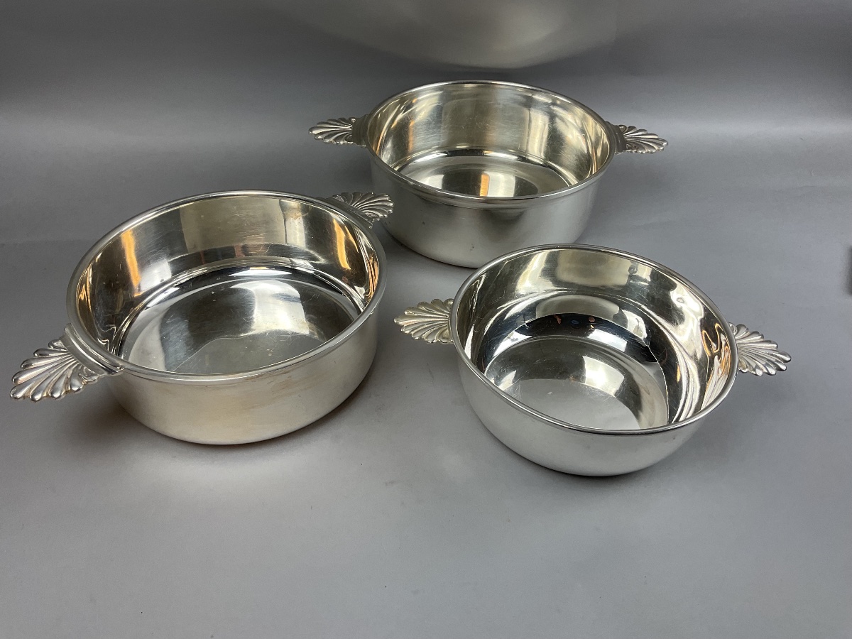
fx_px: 714
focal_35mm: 29
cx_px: 426
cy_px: 320
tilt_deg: -42.2
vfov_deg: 48.2
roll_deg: -2.0
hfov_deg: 61.7
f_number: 1.8
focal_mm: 3
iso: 32
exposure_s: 1/100
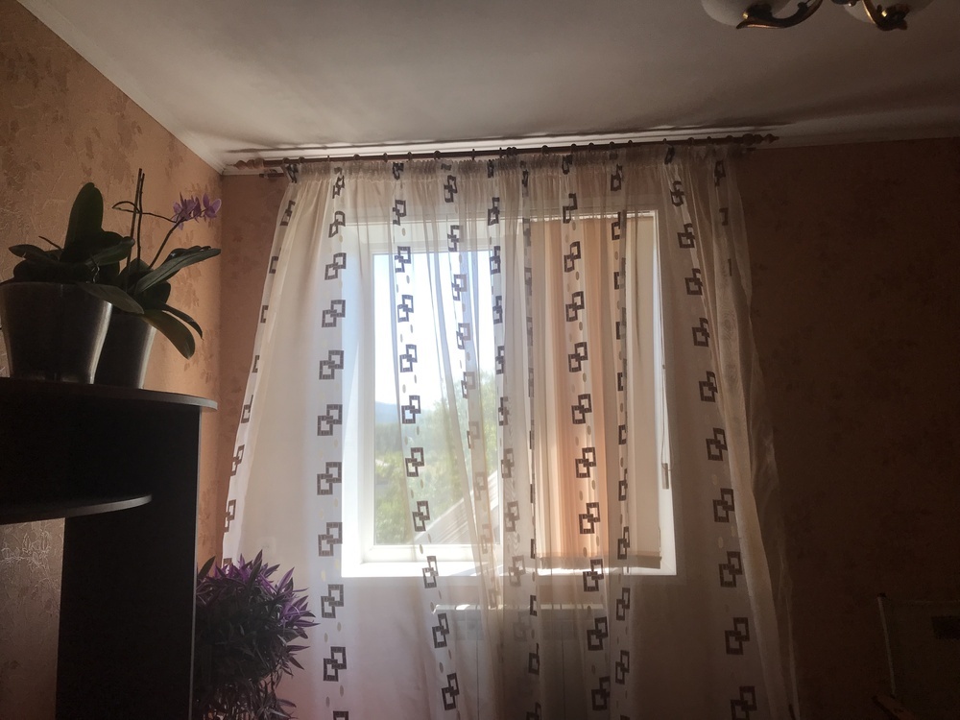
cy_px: 360
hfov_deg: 63.4
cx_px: 480
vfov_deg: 49.7
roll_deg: +1.9
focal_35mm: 28
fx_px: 777
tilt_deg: +8.2
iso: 20
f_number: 1.8
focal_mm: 3.99
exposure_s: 1/295
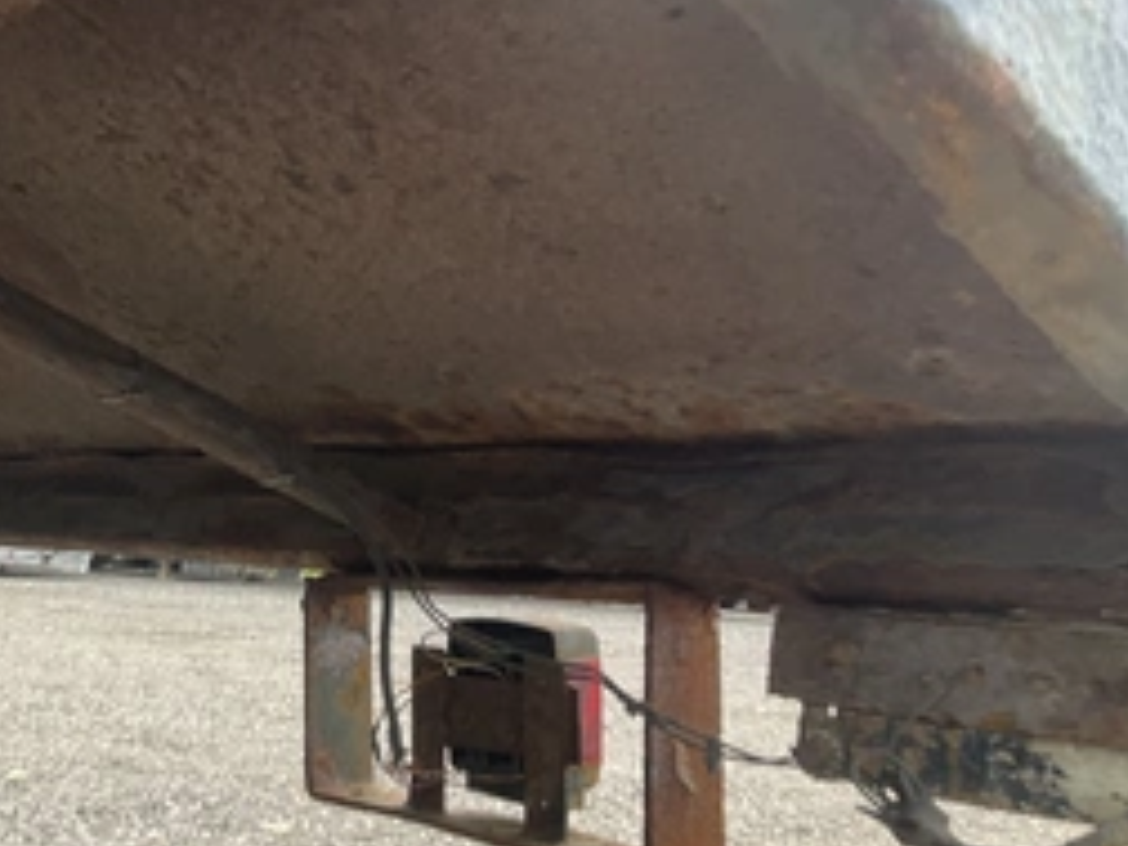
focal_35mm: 46
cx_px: 242
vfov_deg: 31.5
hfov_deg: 39.8
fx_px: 1499
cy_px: 470
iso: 40
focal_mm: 3
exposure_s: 1/122
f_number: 1.8
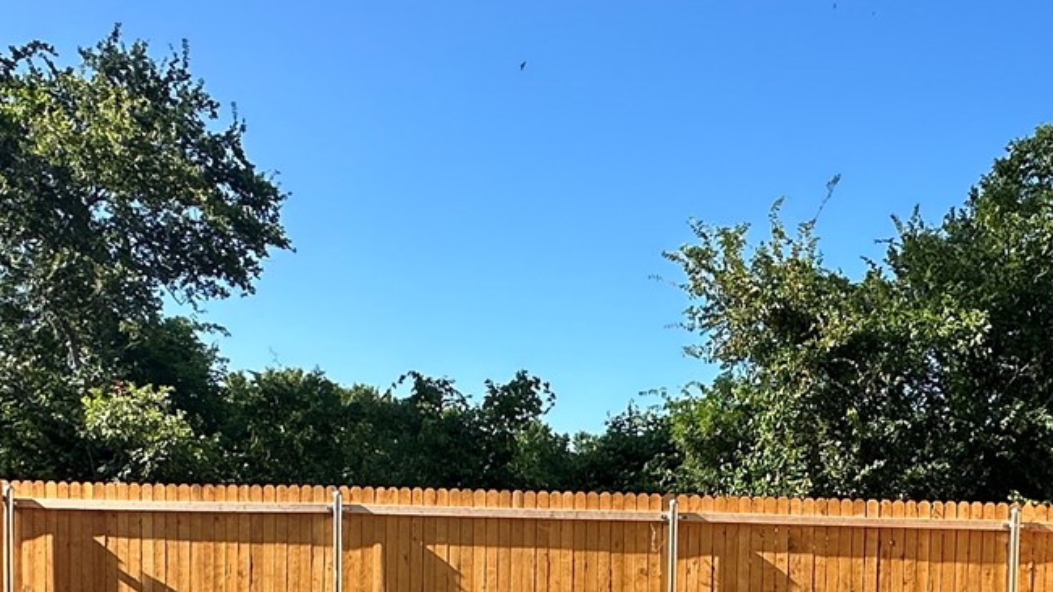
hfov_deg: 41.5
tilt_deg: -2.0
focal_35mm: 48
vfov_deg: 23.8
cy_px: 603
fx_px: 1340
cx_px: 806
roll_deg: -0.5
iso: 50
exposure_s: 1/1276
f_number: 2.2
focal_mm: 2.22
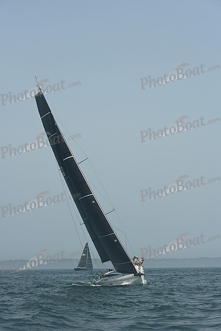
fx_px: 920
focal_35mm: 100
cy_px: 166
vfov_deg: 20.4
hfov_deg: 13.7
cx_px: 110
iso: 320
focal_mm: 100
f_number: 8
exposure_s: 1/1250
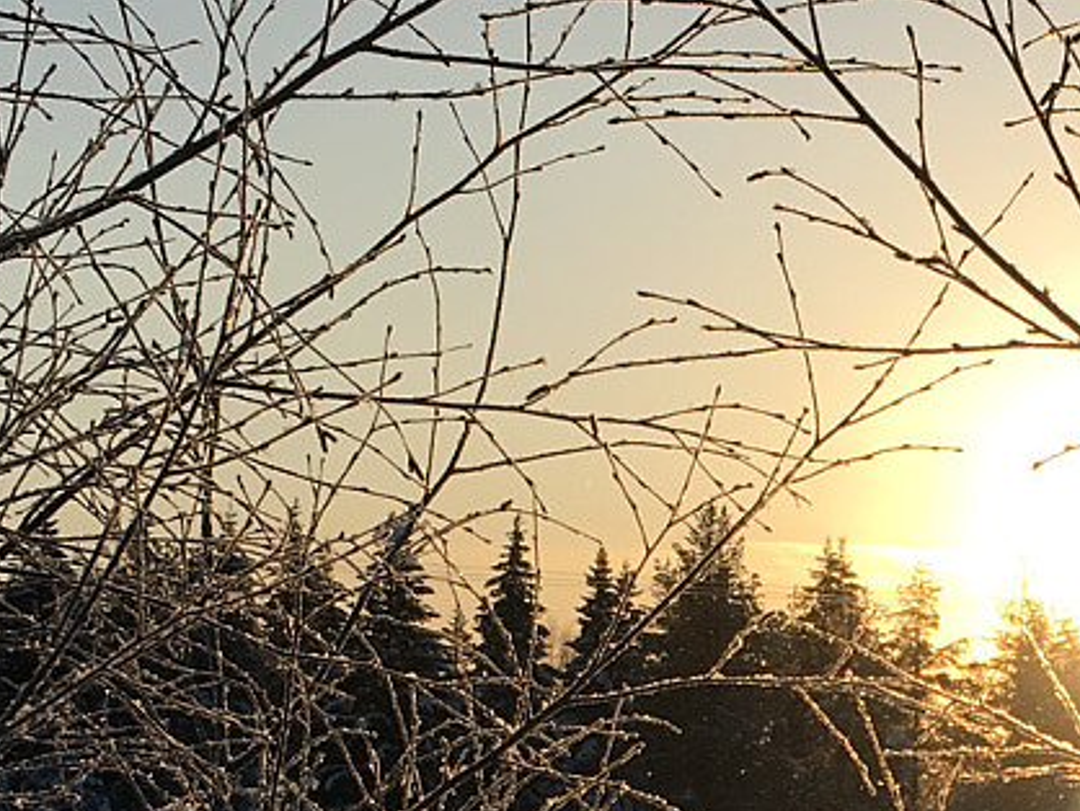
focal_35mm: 111
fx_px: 3465
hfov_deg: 17.4
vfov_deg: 13.1
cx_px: 1044
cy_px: 886
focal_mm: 4.15
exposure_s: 1/2564
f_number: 2.2
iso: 25
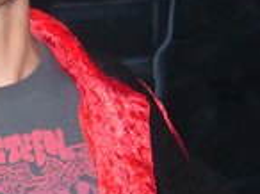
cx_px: -4
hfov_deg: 13.5
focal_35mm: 144
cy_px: 64
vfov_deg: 10.3
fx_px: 1080
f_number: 2.8
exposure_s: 1/30
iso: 100
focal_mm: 5.8
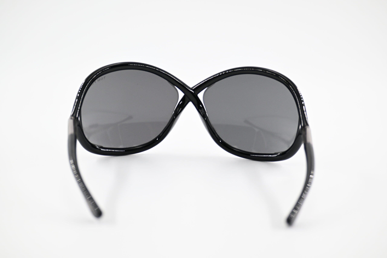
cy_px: 129
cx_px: 194
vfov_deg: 14.0
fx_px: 1048
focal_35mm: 98
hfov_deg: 20.9
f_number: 4.8
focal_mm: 65
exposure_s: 1/640
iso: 800
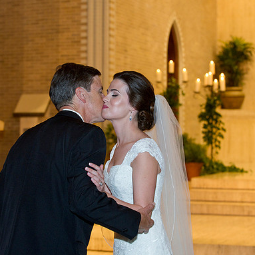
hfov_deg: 19.3
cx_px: 117
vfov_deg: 19.3
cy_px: 127
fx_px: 750
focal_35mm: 90
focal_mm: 70
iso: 1600
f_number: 3.5
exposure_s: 1/80
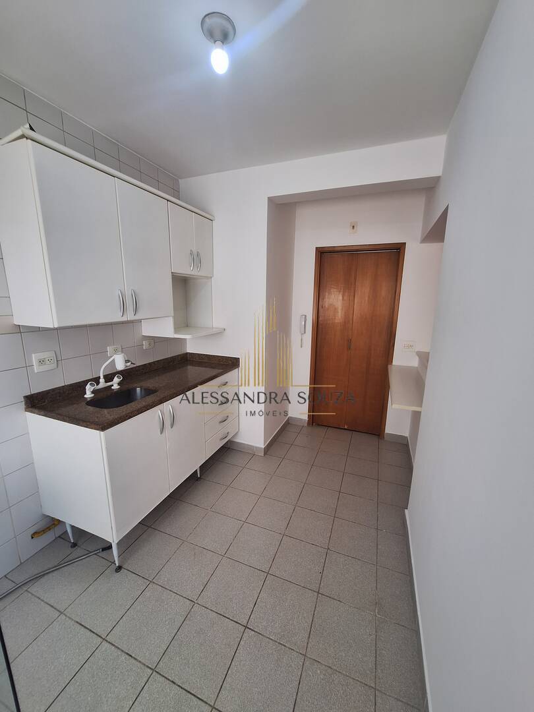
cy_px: 356
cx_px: 267
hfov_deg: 89.9
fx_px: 267
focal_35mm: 13
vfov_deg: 106.2
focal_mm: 1.74
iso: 64
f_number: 2.2
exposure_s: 1/60
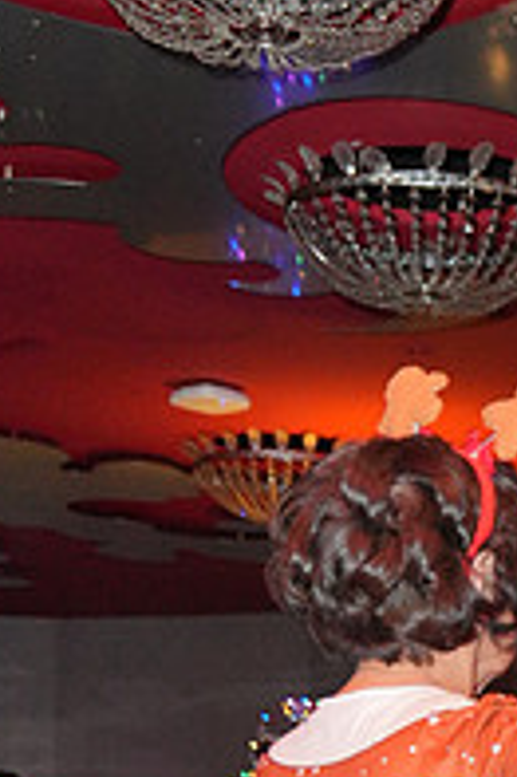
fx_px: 2287
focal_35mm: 106
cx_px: 641
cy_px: 1124
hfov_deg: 12.6
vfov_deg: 17.6
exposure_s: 1/200
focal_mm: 36
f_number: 4
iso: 4000
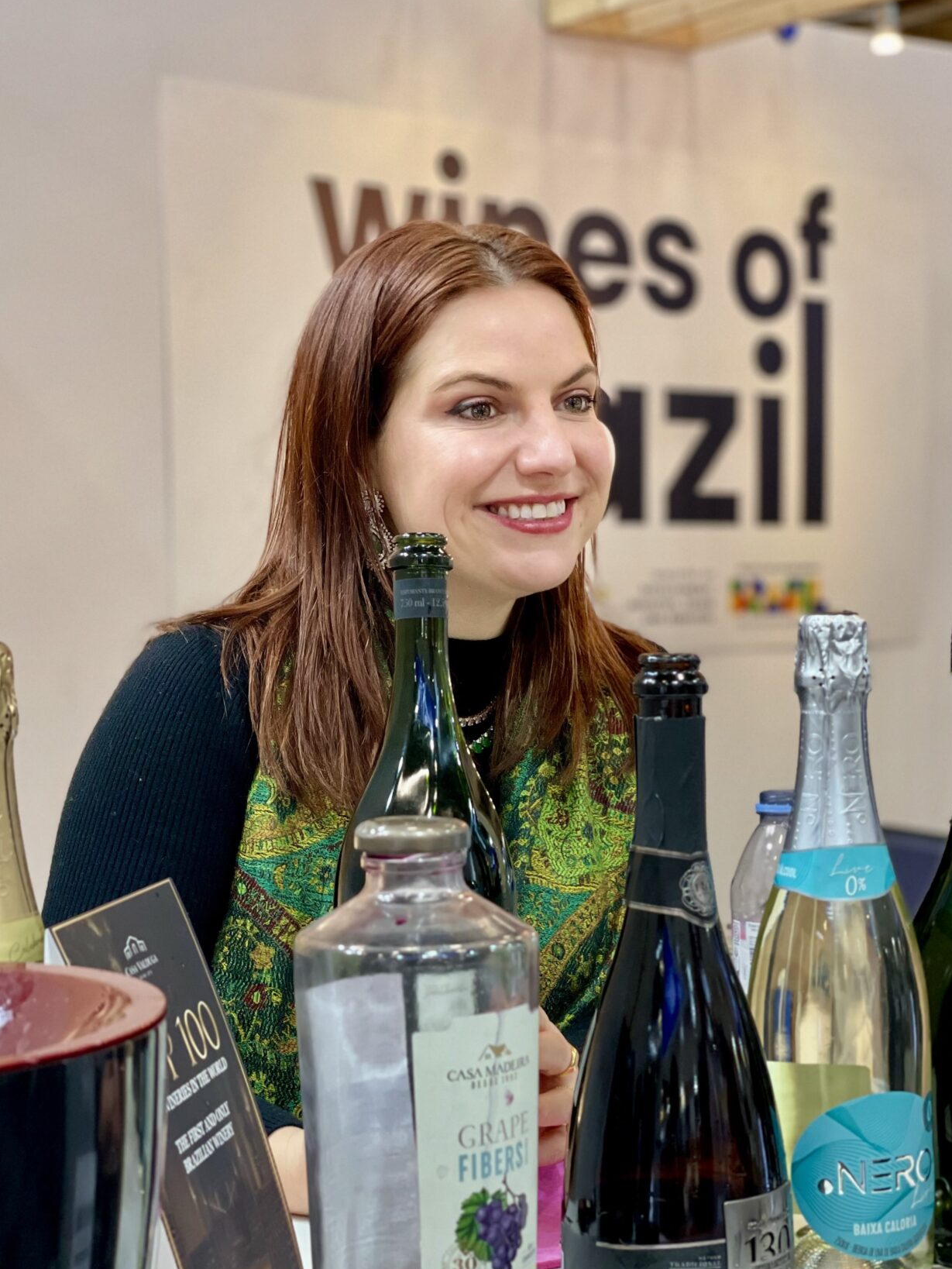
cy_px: 778
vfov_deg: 29.7
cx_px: 434
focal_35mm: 65
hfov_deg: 22.6
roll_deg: +1.3
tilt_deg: -4.5
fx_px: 2383
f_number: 2
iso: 200
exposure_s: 1/100
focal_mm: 6
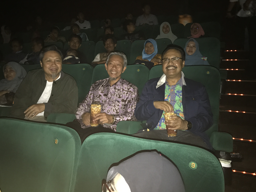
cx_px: 119
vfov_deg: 46.8
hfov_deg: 59.9
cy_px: 91
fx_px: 222
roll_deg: -1.8
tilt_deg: -3.9
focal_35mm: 30
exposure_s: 1/17
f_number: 1.8
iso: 200
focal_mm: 3.99
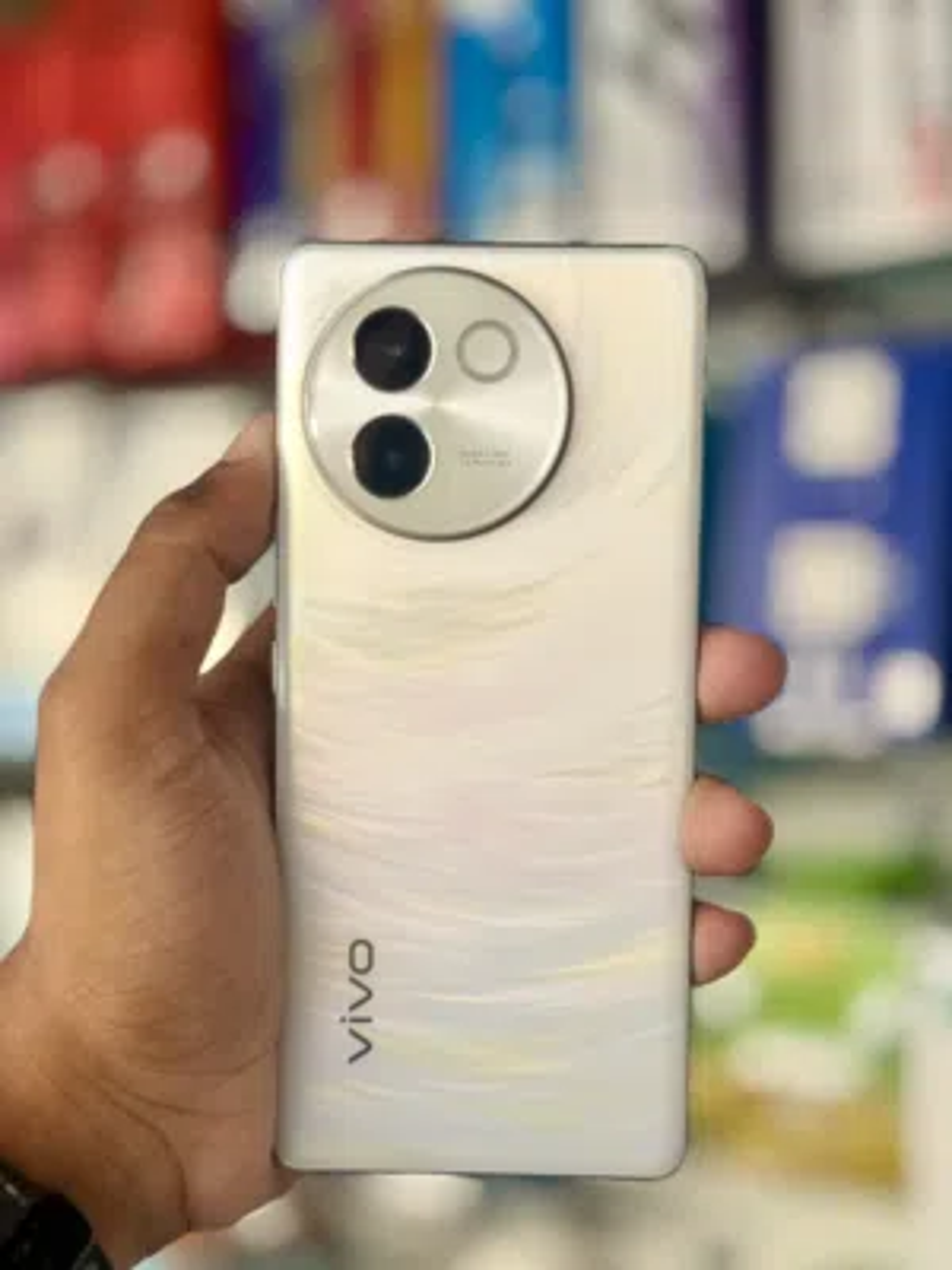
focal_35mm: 48
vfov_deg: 39.7
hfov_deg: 30.3
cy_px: 635
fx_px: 1760
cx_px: 476
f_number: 1.78
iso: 64
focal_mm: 6.76
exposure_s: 1/254
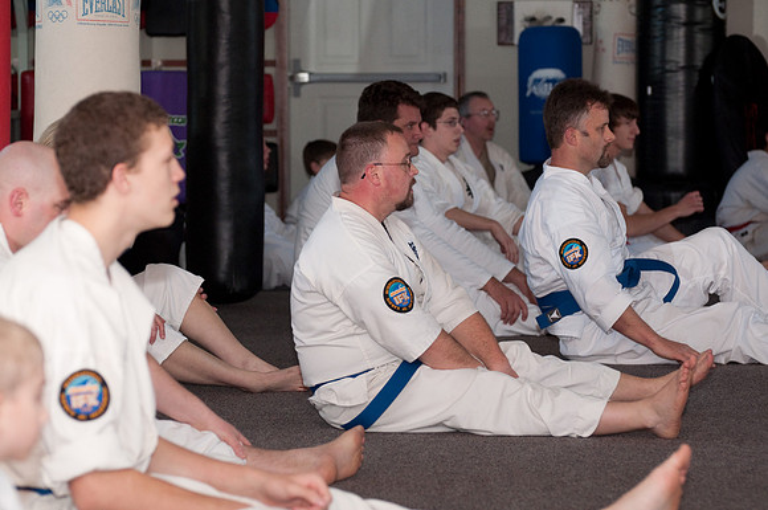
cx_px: 384
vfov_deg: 8.3
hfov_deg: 12.5
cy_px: 255
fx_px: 3515
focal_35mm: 165
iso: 800
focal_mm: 110
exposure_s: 1/200
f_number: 4.5
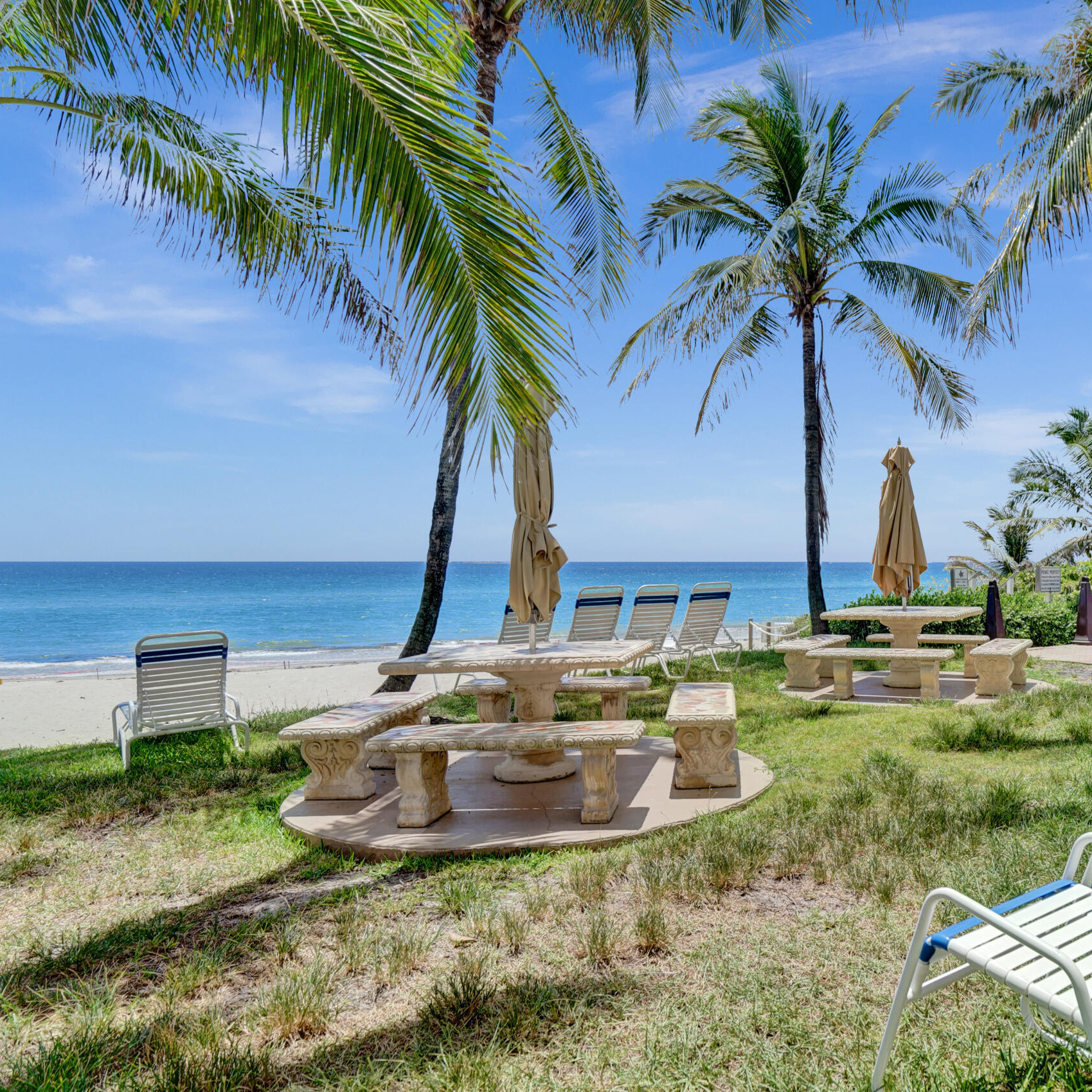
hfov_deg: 61.8
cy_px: 576
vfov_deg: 65.0
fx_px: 857
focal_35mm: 24
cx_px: 802
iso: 80
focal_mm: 16
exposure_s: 1/500
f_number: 5.6
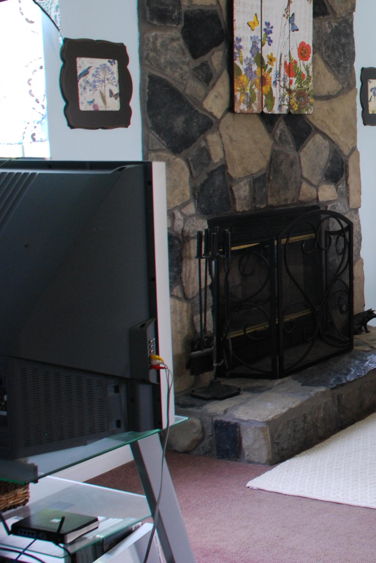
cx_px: 540
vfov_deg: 34.4
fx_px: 909
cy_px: 224
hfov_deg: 20.5
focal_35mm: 58
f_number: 3.8
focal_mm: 20
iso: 400
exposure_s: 1/8
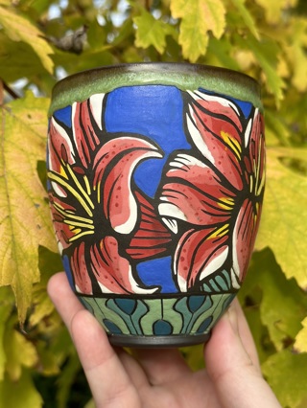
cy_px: 204
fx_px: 567
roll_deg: -0.4
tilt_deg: +1.3
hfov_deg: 30.3
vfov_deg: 39.6
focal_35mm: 48
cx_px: 154
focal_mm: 6.86
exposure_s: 1/1145
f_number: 1.78
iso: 80
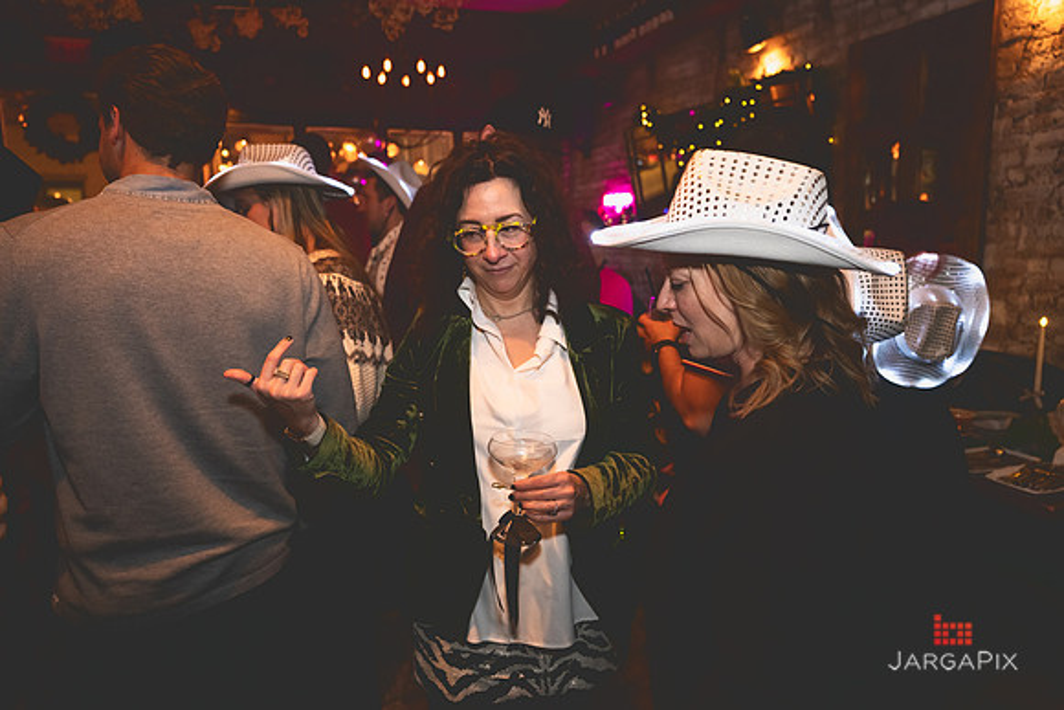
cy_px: 355
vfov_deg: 52.6
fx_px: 718
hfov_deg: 73.1
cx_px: 532
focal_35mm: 24
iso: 3200
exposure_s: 1/100
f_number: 3.2
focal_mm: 24
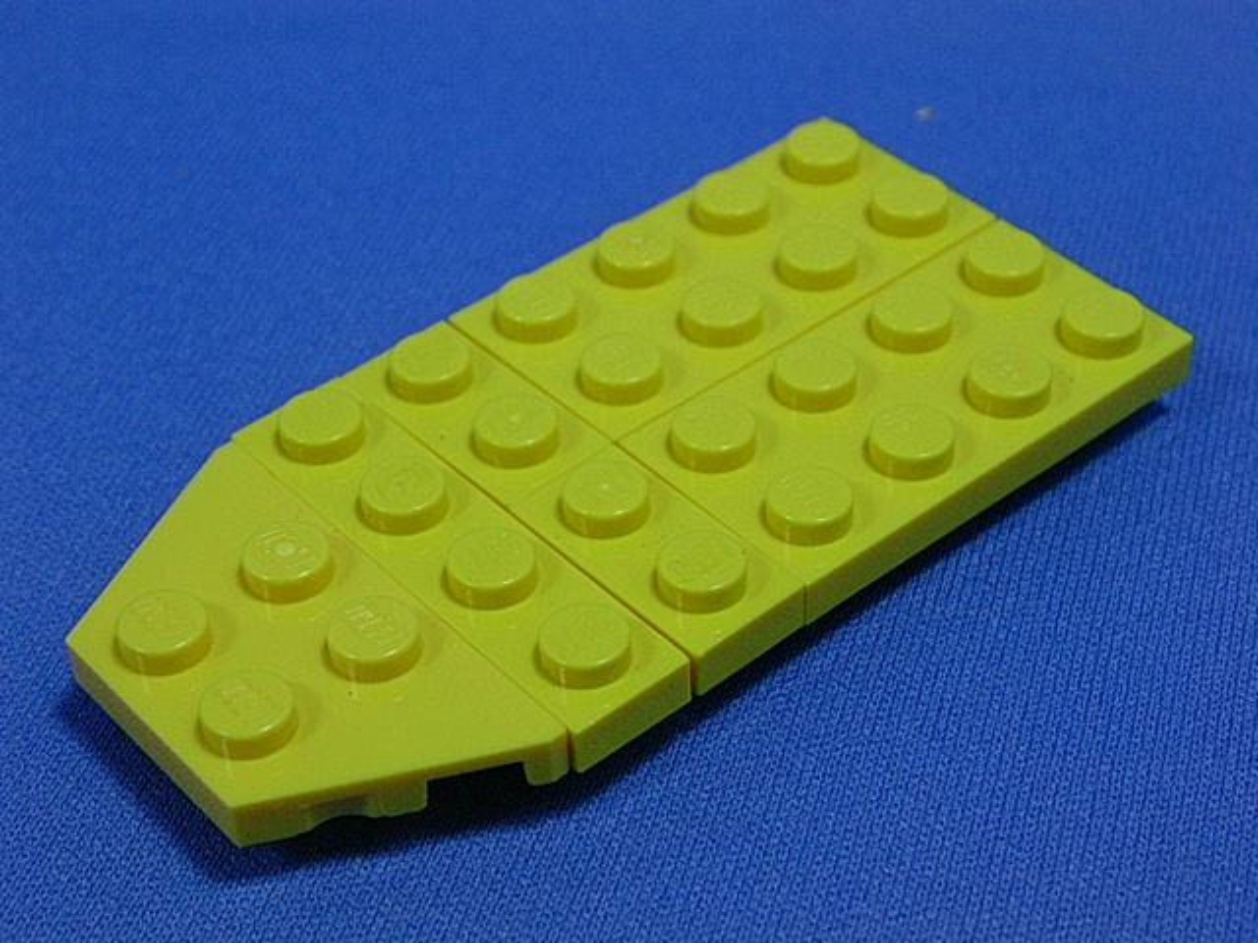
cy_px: 472
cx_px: 629
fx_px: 2726
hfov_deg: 26.0
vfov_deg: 19.6
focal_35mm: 75
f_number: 3.8
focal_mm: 11.3
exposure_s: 1/43.9
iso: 70
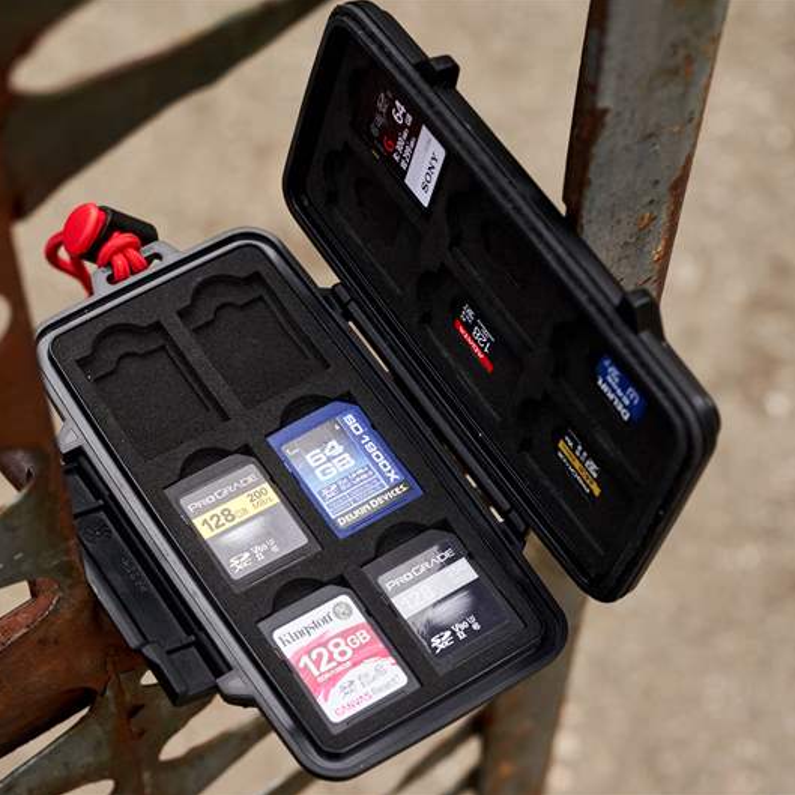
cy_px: 398
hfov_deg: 19.2
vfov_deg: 19.3
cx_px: 252
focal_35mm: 90
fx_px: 2339
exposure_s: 1/320
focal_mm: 70
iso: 1600
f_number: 8
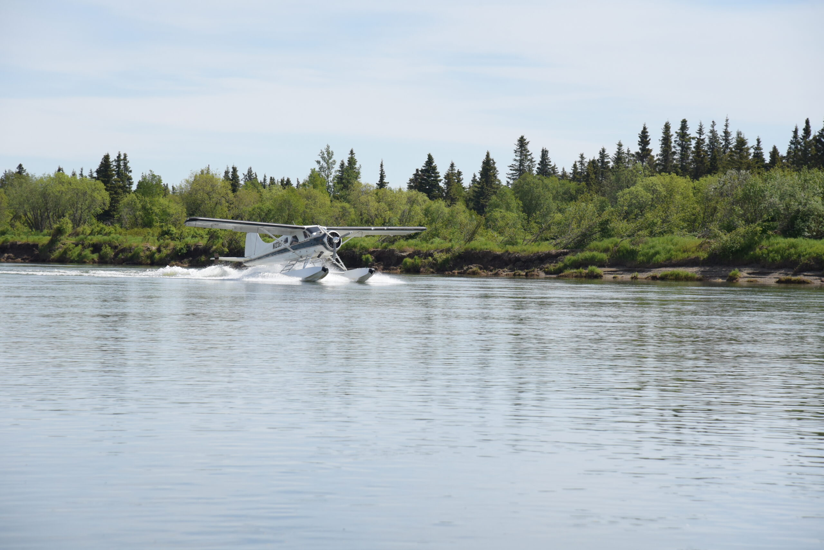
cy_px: 275
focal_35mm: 120
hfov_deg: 17.1
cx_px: 412
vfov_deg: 11.4
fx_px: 2748
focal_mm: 120
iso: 800
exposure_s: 1/2500
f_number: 7.1
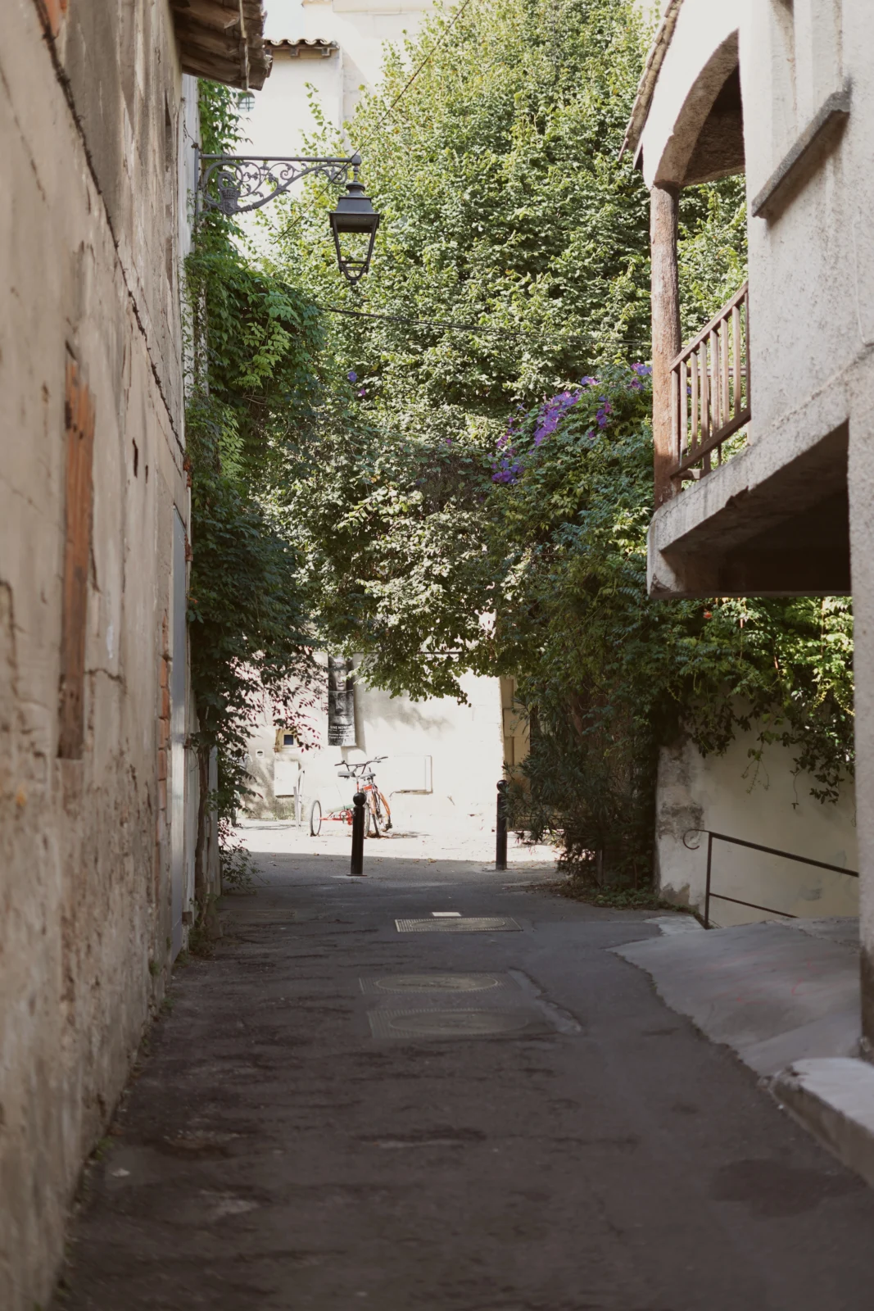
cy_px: 656
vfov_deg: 39.6
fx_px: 1820
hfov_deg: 27.0
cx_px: 437
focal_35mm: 50
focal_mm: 50
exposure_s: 1/500
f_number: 2.2
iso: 100
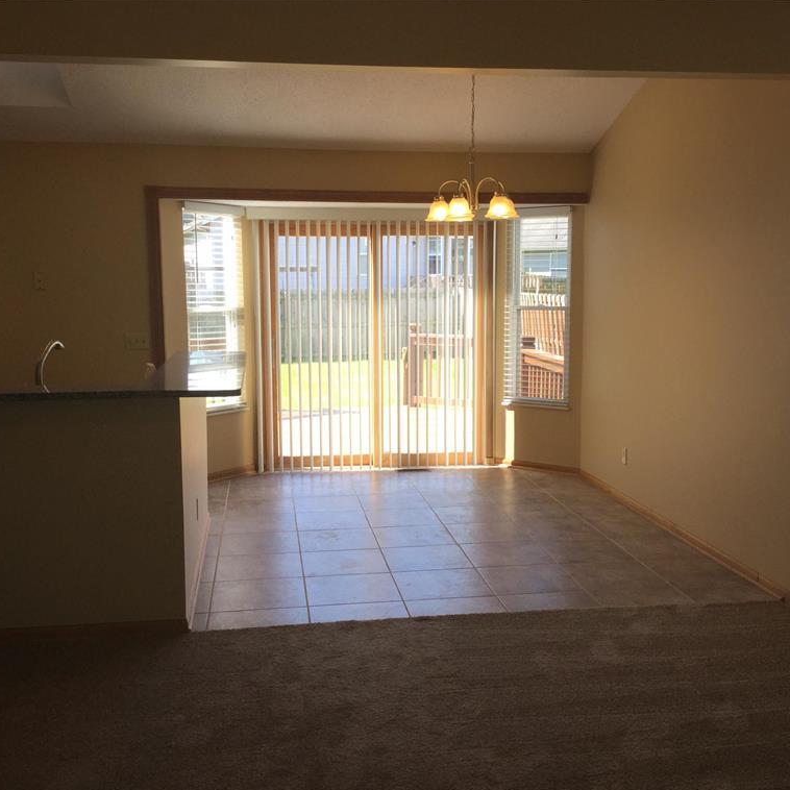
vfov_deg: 44.9
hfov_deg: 44.9
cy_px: 397
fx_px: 955
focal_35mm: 37
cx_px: 406
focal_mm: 3.3
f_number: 2.4
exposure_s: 1/120
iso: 25
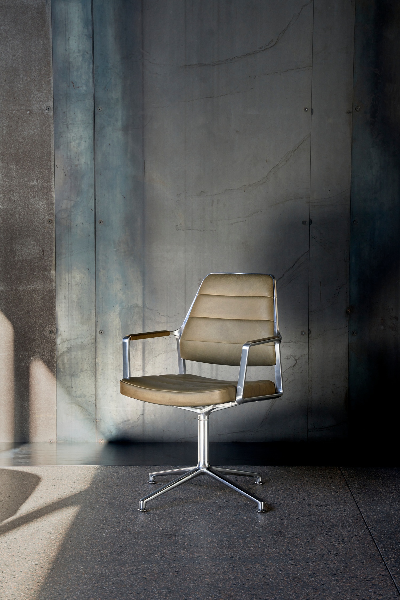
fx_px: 1167
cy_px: 300
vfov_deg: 28.8
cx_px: 200
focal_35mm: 70
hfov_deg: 19.5
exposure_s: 1/30
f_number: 8
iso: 320
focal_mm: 70
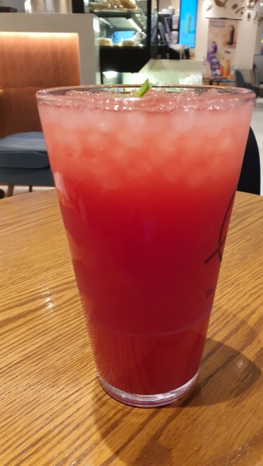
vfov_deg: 66.0
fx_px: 359
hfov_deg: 40.1
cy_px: 230
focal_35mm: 29
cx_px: 155
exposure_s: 1/60
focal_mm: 4.3
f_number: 2.4
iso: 250
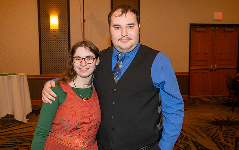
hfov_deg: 52.7
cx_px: 119
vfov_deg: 34.5
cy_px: 73
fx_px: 241
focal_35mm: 37
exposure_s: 1/60
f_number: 5.6
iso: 2000
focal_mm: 36
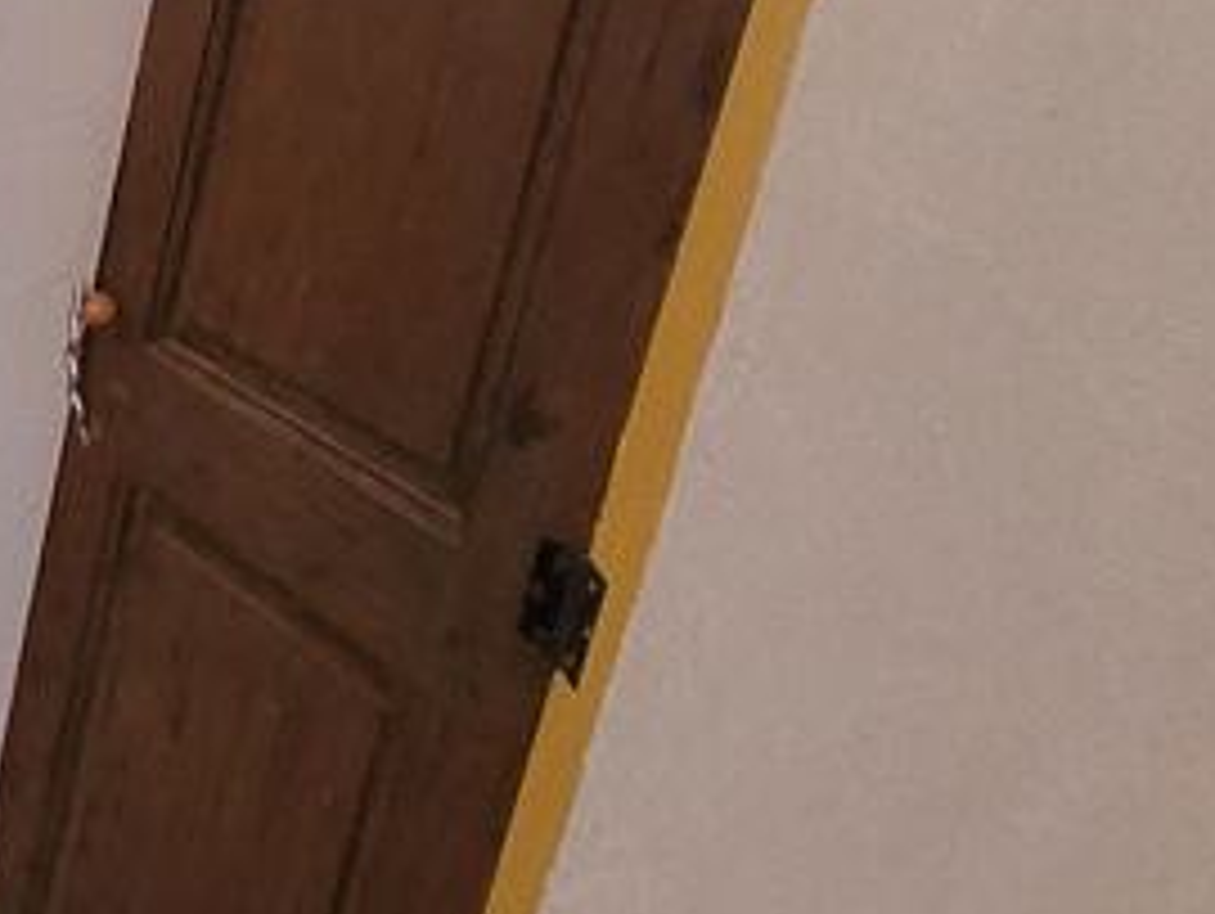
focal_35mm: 52
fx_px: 1827
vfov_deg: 27.5
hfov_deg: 21.6
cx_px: -1012
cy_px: 180
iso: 320
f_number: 2.2
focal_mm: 1.74
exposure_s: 1/33
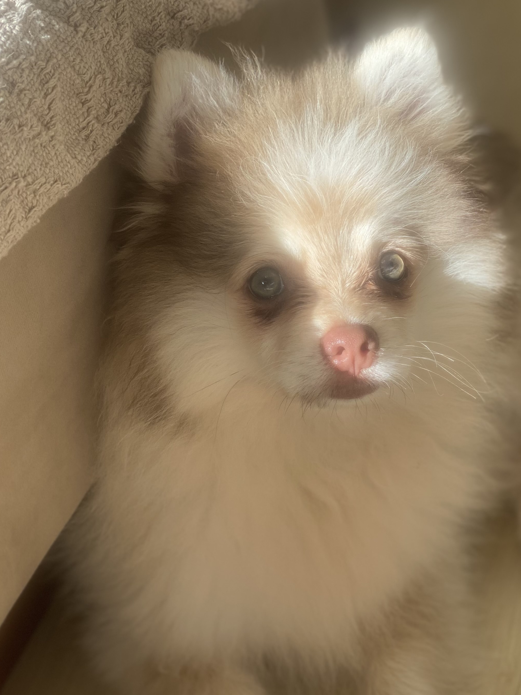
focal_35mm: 78
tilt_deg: -34.5
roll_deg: +11.2
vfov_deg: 25.0
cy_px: 310
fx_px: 1565
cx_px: 363
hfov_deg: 18.8
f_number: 2
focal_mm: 6
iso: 20
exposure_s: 1/178
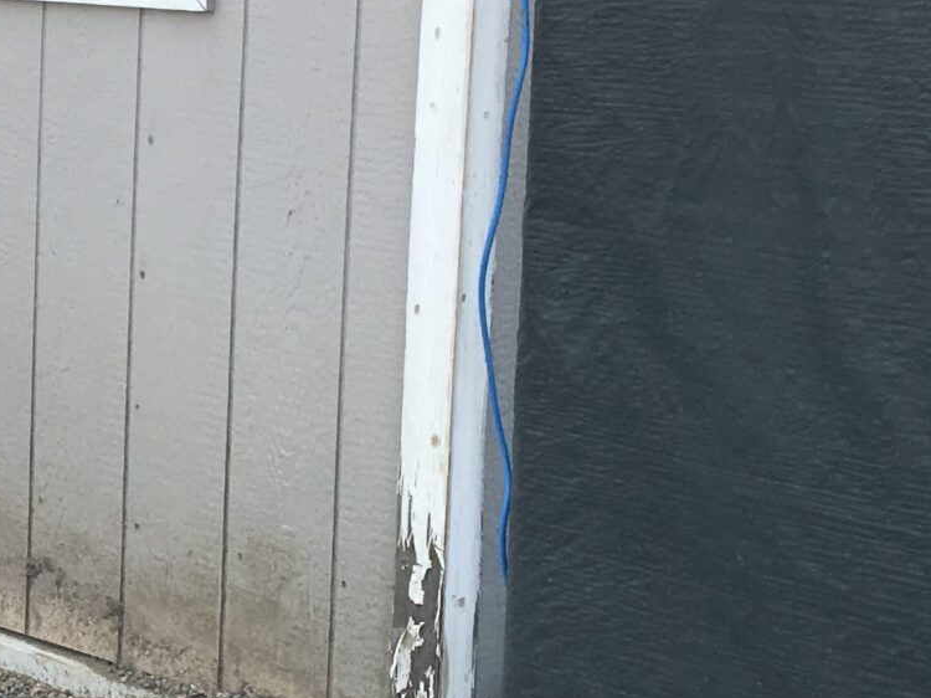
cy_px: 287
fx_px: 2662
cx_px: -271
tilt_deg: -10.0
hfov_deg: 18.5
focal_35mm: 99
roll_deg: -1.1
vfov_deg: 14.9
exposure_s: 1/916
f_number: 2.2
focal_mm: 4.15
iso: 25
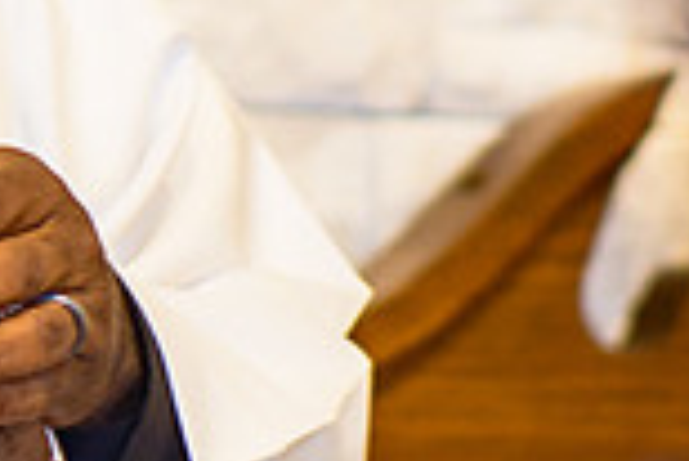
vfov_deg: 1.3
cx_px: -785
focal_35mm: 1073
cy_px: -503
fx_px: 20555
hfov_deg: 1.9
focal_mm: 105
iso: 100
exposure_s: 1/100
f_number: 1.6
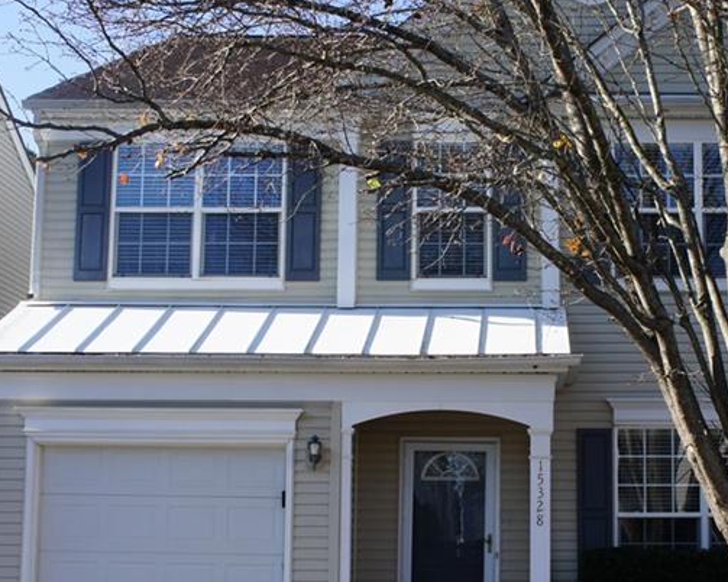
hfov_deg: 29.8
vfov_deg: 24.1
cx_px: 502
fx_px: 1357
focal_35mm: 63
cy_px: 380
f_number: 11
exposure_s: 1/100
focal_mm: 22
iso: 200
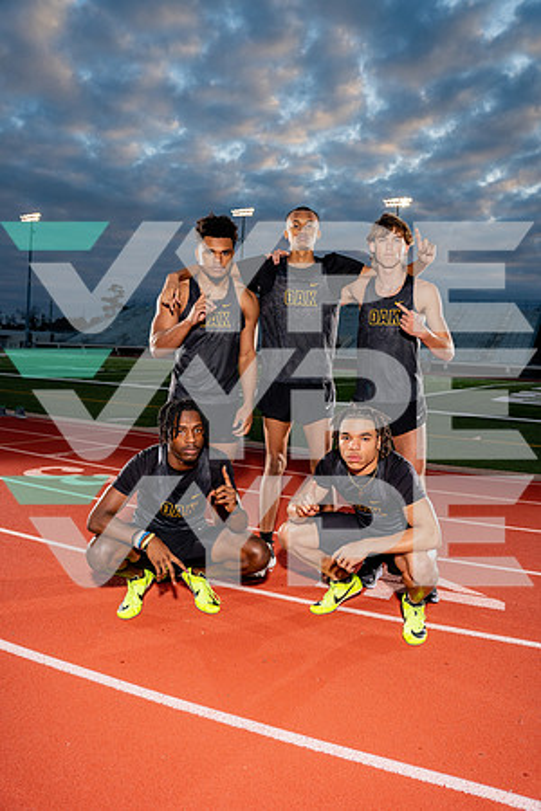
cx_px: 270
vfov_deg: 65.5
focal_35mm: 28
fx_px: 631
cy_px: 406
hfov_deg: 46.4
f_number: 4
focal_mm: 28
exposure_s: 1/1250
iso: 320
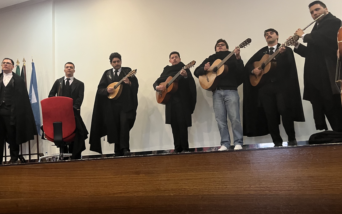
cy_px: 95
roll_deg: +3.2
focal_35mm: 34
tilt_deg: +9.7
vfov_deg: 37.2
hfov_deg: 56.6
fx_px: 317
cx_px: 152
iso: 400
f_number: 1.6
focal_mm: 5.1
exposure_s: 1/50
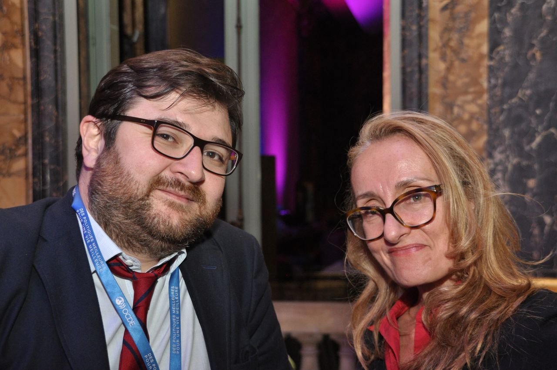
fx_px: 788
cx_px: 278
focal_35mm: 51
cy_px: 185
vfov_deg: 26.4
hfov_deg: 38.9
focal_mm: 34
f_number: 4.5
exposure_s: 1/60
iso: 800
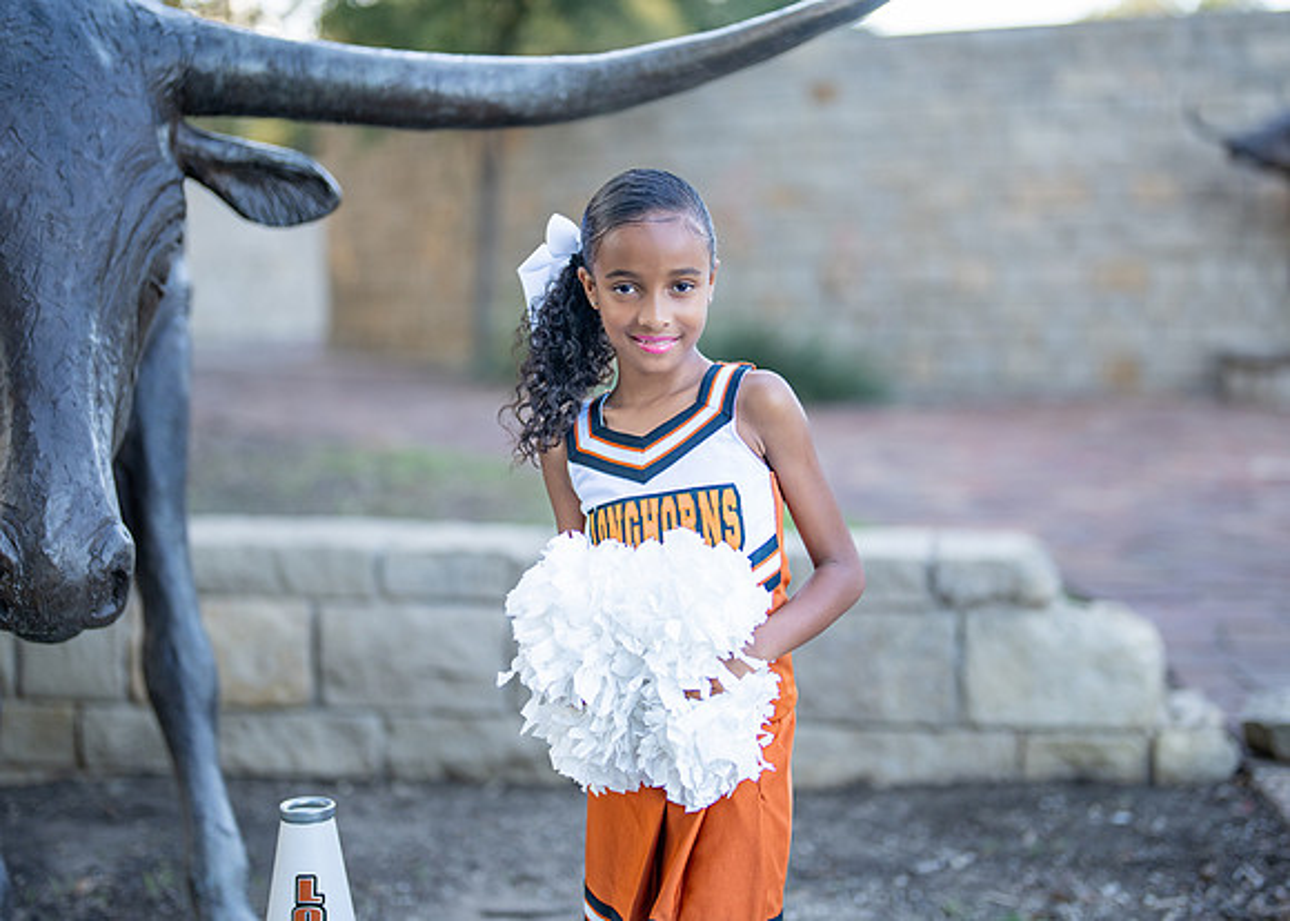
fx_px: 2144
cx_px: 668
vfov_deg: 24.2
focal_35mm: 59
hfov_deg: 33.5
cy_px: 434
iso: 250
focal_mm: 50
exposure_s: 1/1000
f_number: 1.2
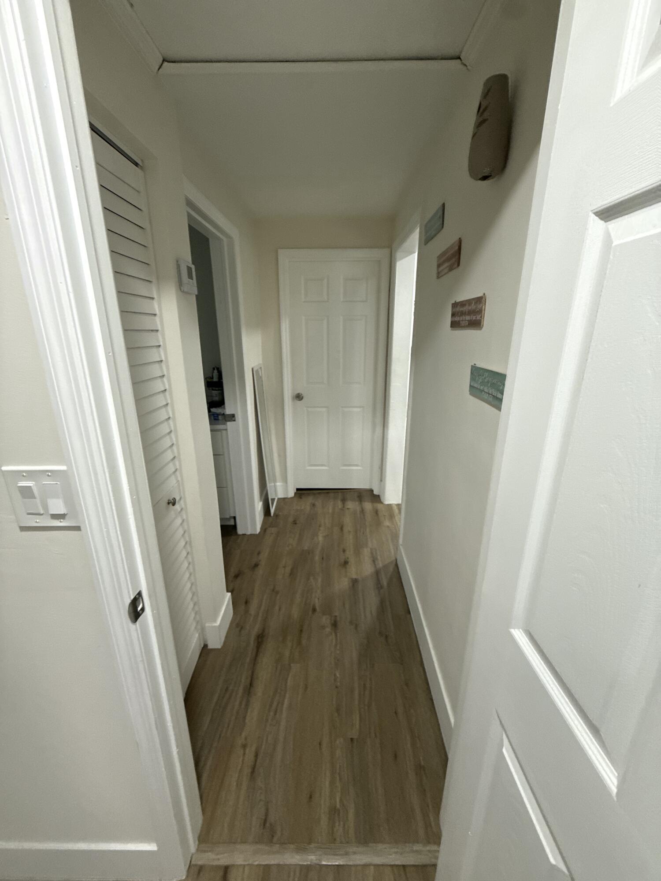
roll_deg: -0.1
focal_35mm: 14
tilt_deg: -16.3
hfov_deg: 85.7
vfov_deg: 102.1
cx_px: 330
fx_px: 356
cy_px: 440
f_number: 2.2
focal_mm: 2.22
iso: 320
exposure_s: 1/75
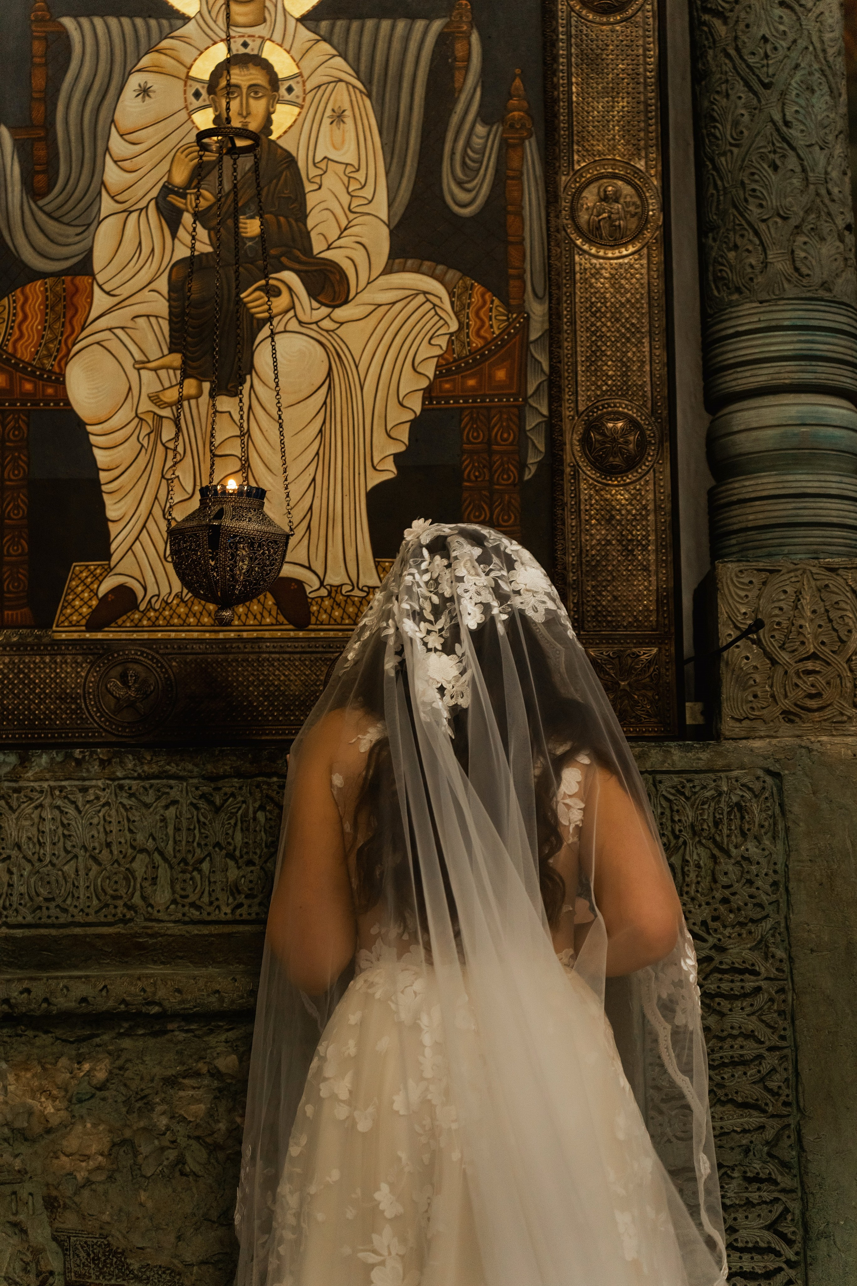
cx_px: 428
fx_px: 2678
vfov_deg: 27.0
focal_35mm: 75
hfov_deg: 18.2
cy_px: 643
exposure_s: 1/100
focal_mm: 75
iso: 2500
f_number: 2.8
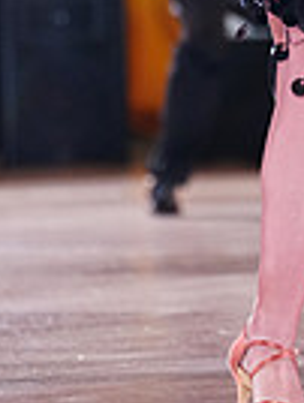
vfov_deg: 4.4
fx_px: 5194
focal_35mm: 445
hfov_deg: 3.3
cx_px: 438
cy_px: -162
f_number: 2.8
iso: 2500
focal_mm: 107
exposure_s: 1/400
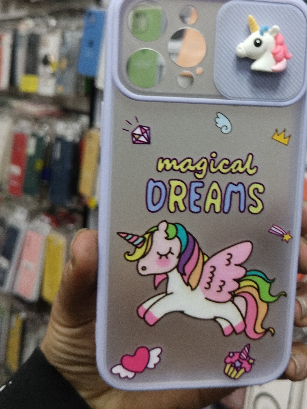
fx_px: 532
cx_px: 213
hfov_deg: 31.8
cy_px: 137
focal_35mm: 45
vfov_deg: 41.5
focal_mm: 4.7
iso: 200
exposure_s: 1/50
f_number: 1.8
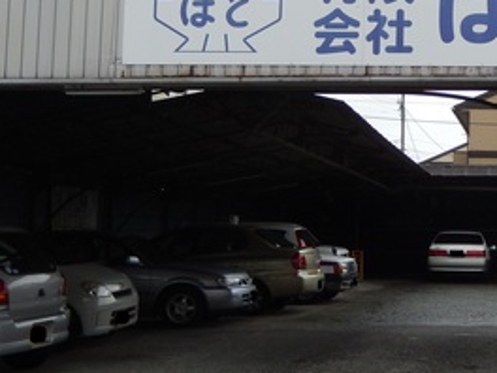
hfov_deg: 26.2
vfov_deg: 21.6
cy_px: 138
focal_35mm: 68
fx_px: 976
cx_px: 559
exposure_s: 1/640
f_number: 3.6
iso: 125
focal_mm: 5.1
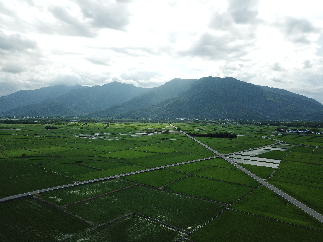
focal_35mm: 26
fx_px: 243
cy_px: 121
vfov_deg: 53.1
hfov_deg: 67.3
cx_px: 162
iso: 100
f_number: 2.2
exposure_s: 1/796
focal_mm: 4.73
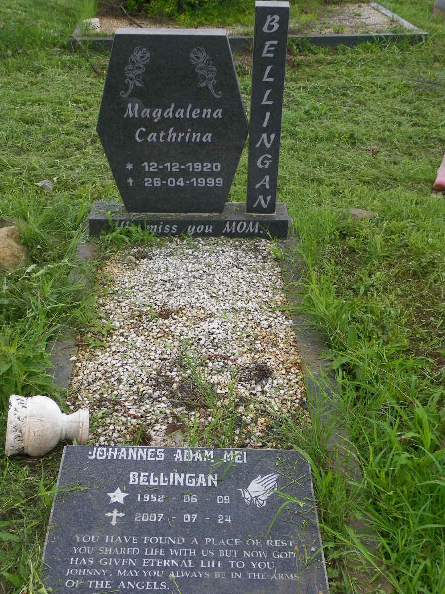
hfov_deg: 32.9
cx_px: 222
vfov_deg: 42.9
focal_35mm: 44
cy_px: 297
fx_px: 754
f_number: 4.5
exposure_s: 1/160
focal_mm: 7.9
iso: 64
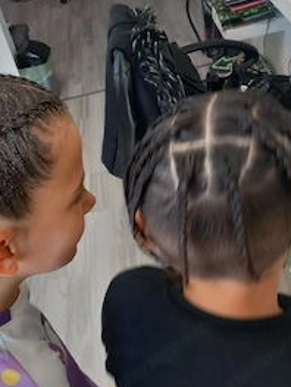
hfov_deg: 34.8
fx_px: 458
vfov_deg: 45.1
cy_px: 256
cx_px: 93
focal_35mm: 41
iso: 125
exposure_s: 1/50
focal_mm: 4
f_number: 1.8
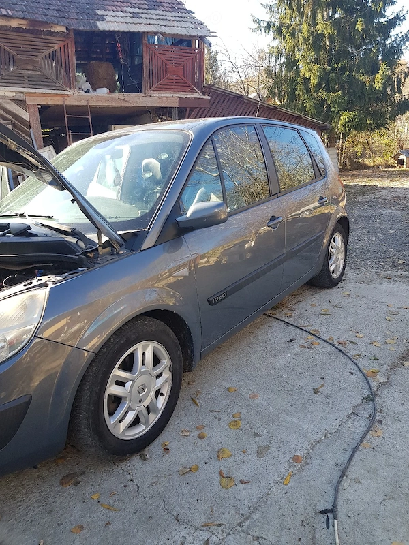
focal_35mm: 26
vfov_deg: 67.3
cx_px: 204
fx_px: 410
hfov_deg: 53.1
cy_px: 272
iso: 40
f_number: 1.7
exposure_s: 1/294
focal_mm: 4.2
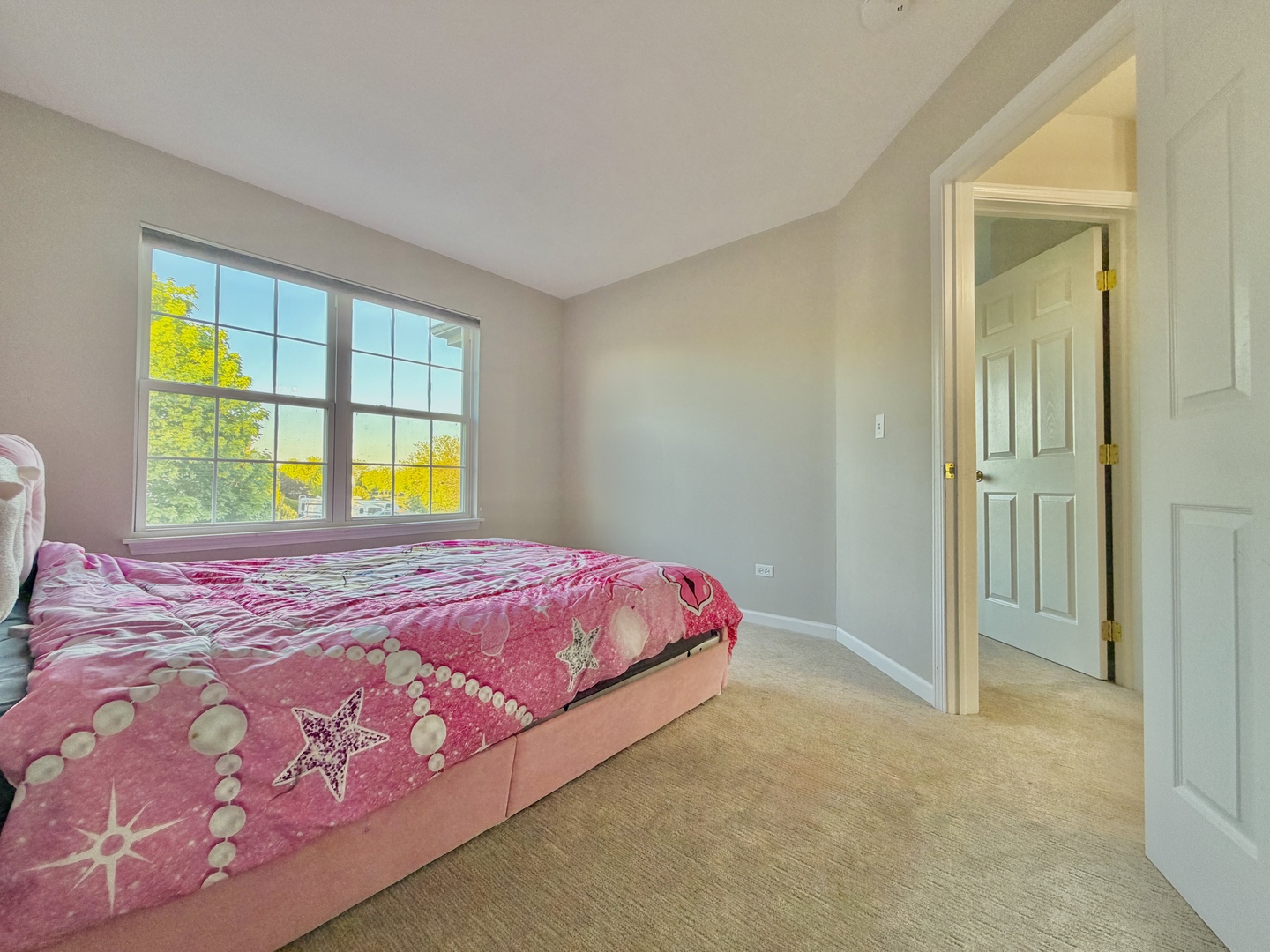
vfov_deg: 85.7
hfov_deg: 102.1
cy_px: 476
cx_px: 635
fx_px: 514
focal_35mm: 14
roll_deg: +0.8
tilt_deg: +1.4
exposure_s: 1/60
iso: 200
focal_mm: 2.22
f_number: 2.2
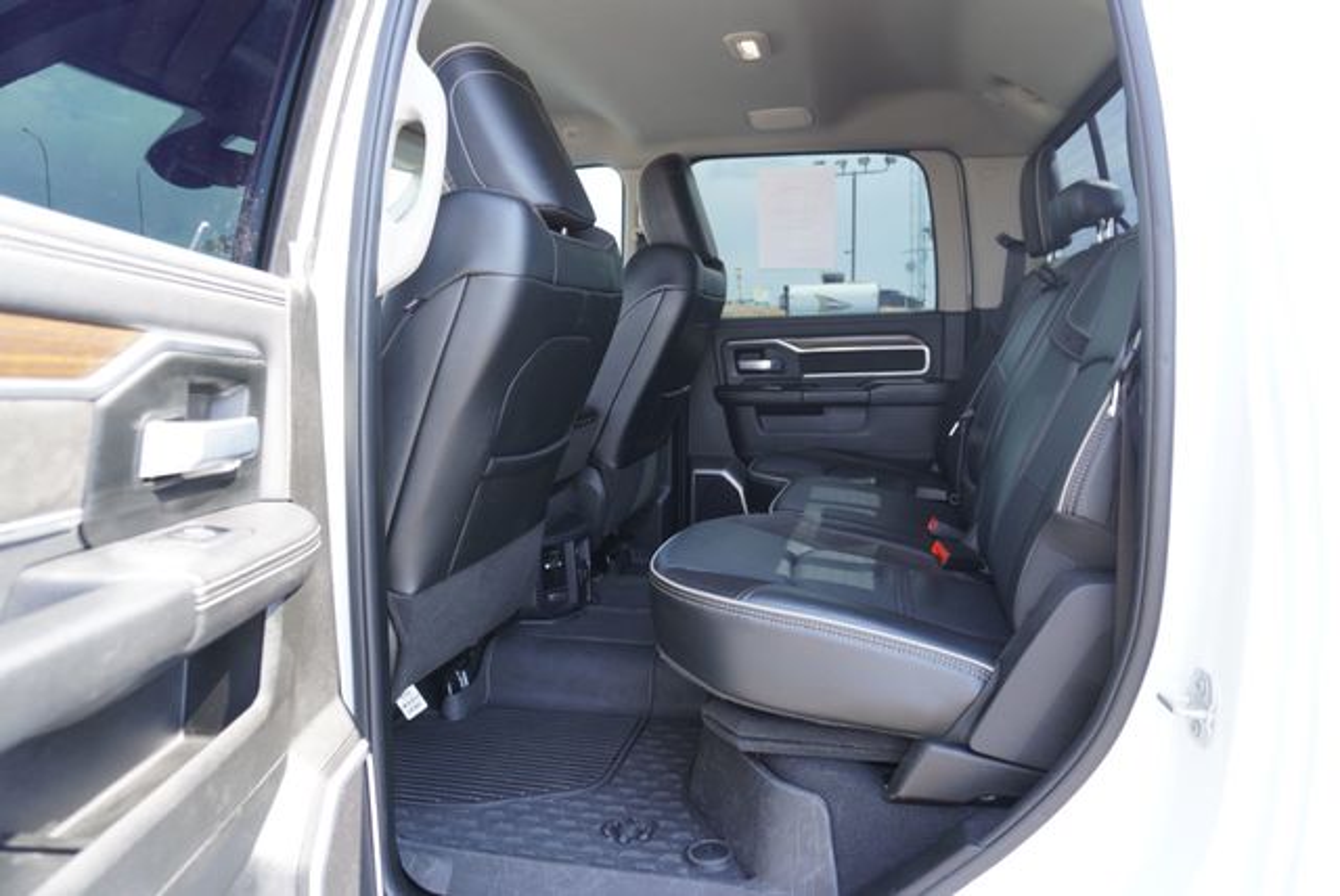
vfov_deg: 53.2
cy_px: 448
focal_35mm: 24
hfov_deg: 73.7
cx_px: 670
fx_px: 894
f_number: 4
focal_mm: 16
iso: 160
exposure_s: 1/60
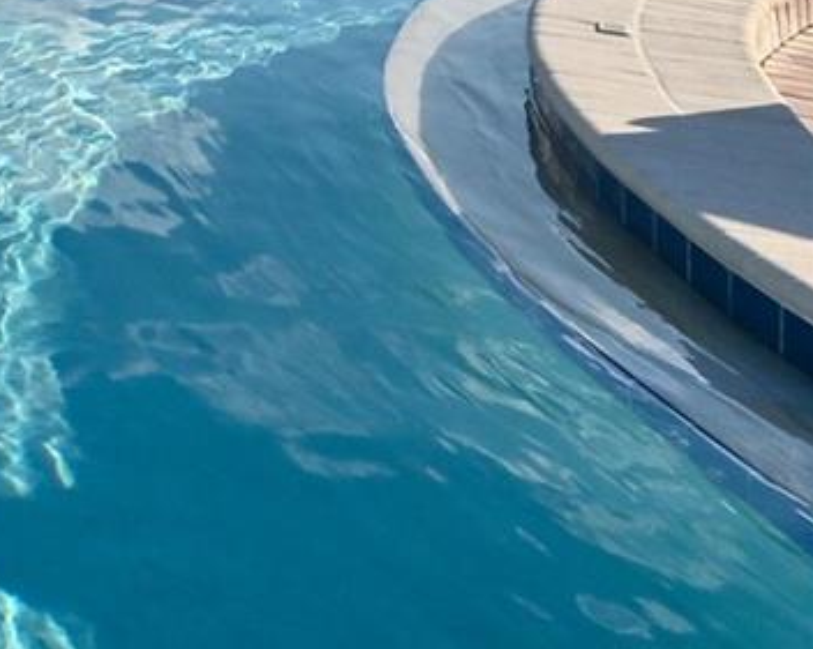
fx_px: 1539
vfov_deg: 18.7
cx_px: -1030
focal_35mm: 64
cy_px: -503
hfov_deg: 16.3
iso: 250
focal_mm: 10
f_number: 18
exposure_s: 1/200
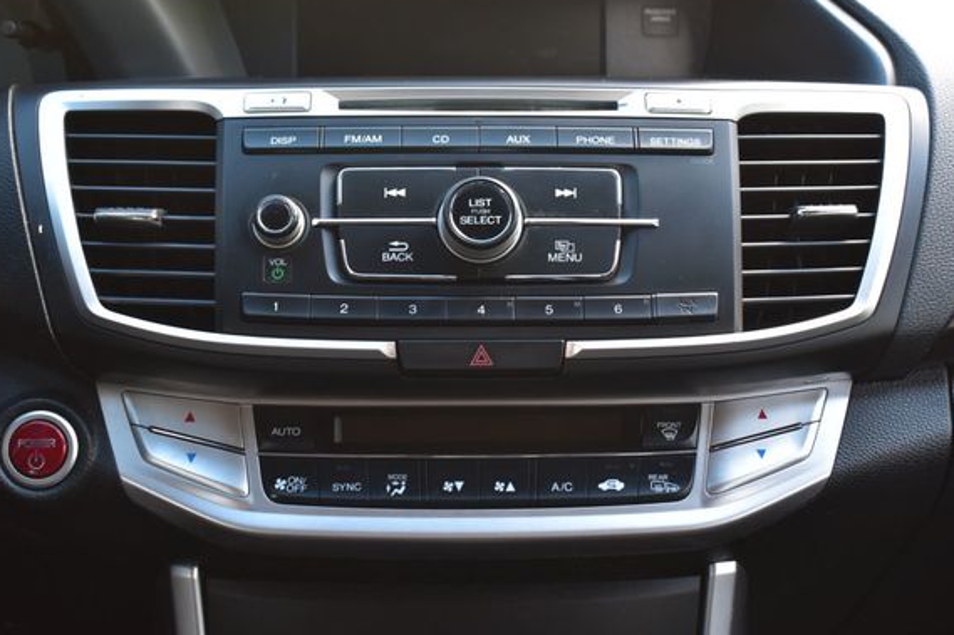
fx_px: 1431
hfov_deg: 36.9
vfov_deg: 25.0
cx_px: 491
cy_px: 308
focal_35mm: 54
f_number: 6.3
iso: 500
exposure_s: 1/15
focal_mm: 32
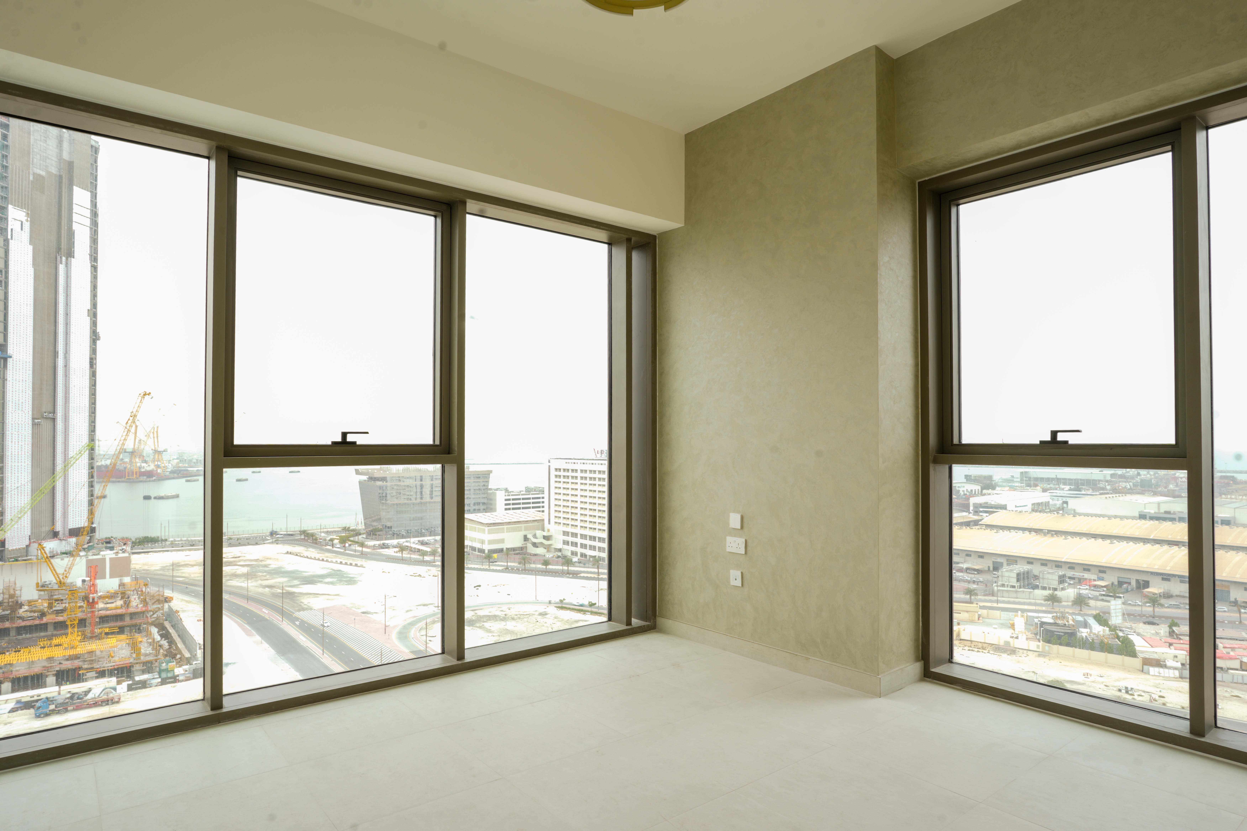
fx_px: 693
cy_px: 416
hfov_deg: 84.0
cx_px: 624
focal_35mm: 20
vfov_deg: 61.9
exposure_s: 1/6
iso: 80
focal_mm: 20
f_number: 13
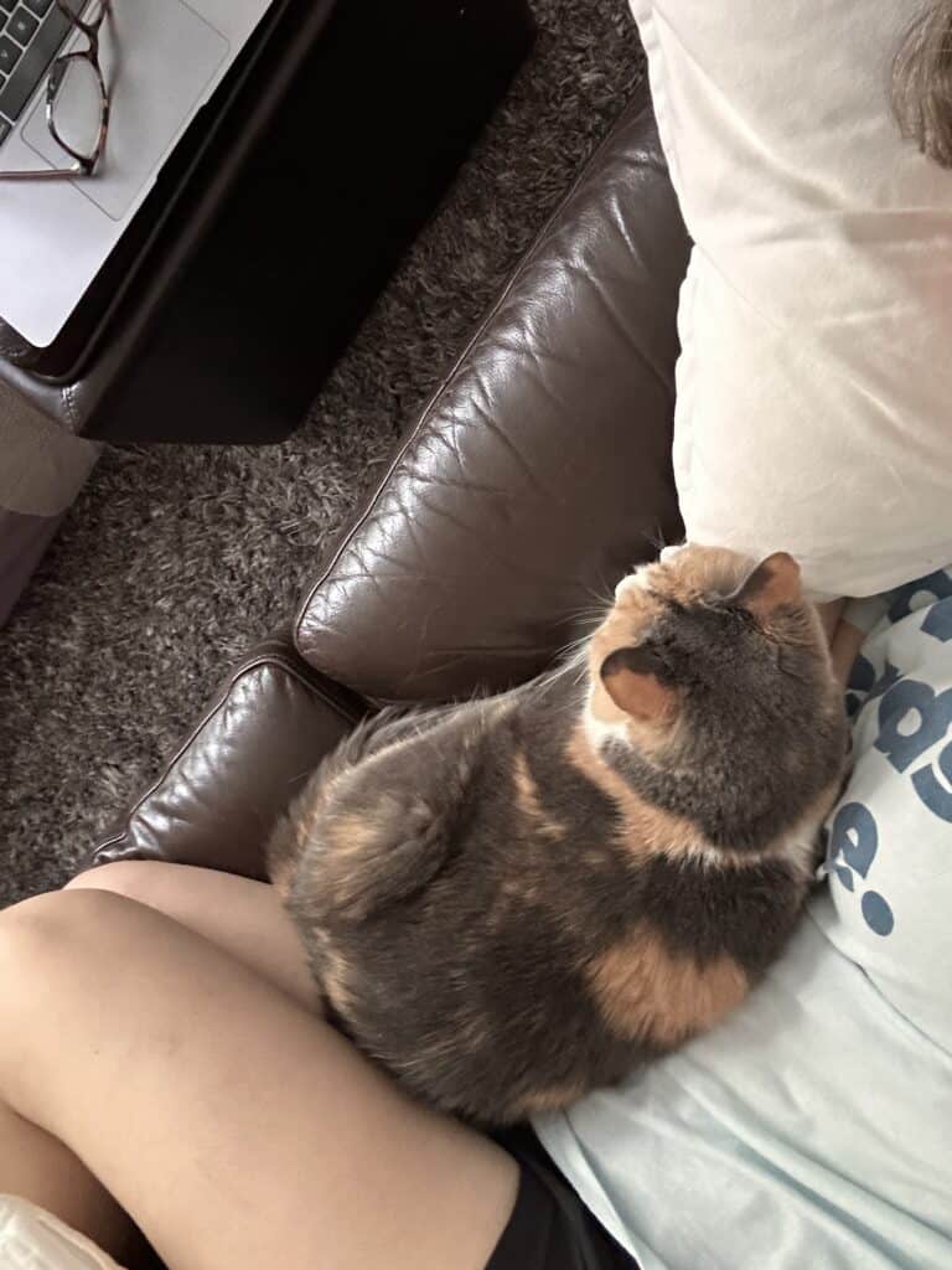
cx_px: 476
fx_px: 1100
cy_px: 635
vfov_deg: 60.0
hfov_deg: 46.8
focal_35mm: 30
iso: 640
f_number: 1.9
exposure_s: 1/27
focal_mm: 2.69
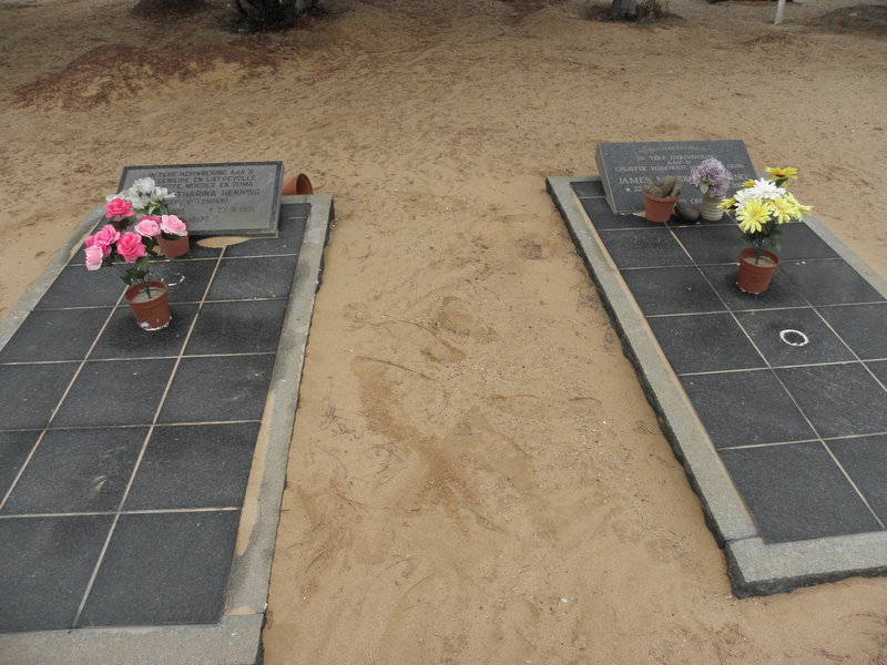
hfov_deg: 67.3
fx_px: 666
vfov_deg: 53.1
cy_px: 332
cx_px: 444
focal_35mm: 26
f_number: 2.8
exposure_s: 1/40
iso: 64
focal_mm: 4.6
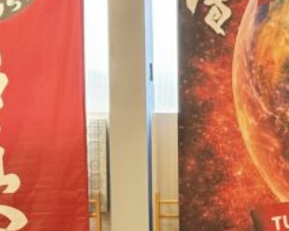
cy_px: 375
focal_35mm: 183
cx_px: 472
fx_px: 1564
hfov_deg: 10.1
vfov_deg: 8.2
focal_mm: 5.96
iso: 100
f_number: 1.6
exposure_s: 1/33
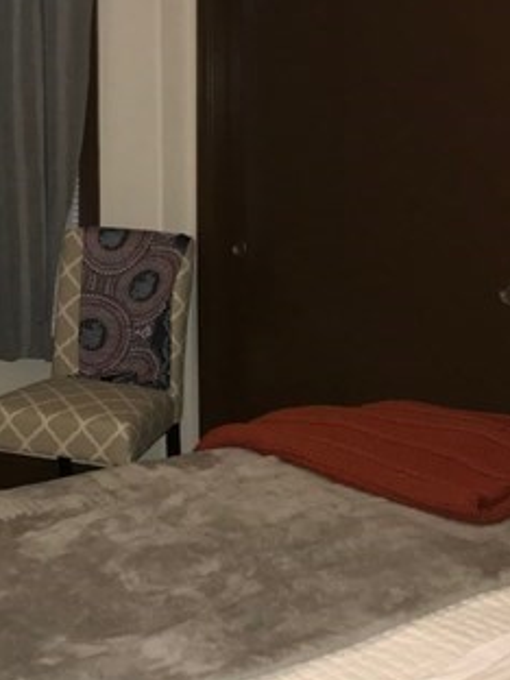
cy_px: 257
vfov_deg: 28.1
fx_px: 1355
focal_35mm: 69
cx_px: 65
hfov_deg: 20.9
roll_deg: +0.4
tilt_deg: -5.7
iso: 80
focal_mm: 3.99
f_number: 1.8
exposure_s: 1/16
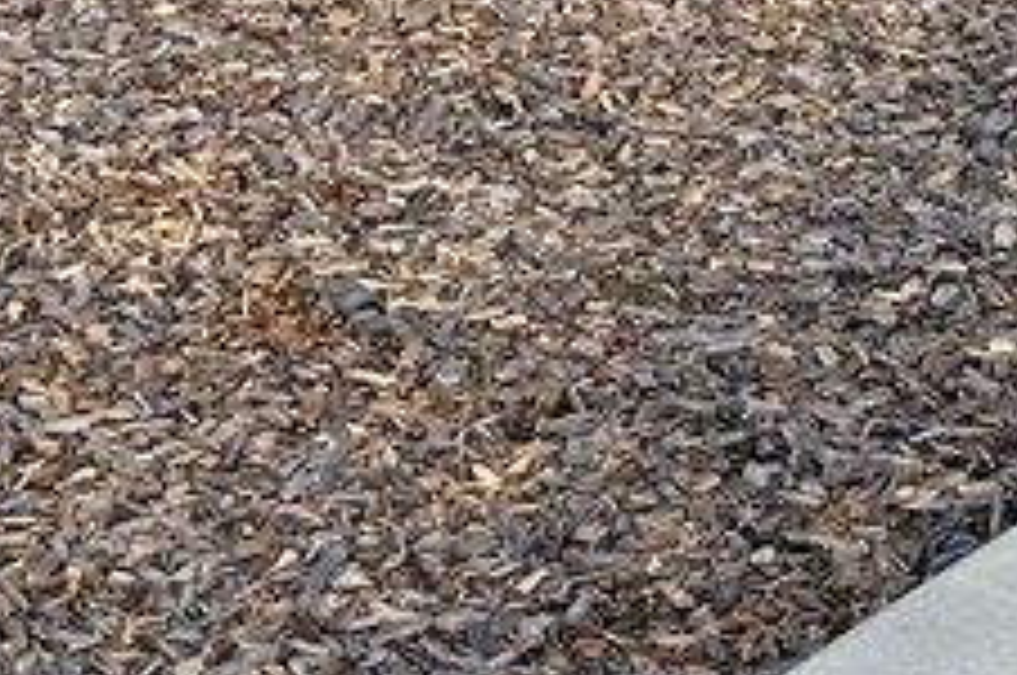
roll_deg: -1.7
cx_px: 1166
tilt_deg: +0.3
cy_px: -1755
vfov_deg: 6.6
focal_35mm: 177
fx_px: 4993
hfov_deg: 11.4
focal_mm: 6.86
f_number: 1.78
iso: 80
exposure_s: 1/2591
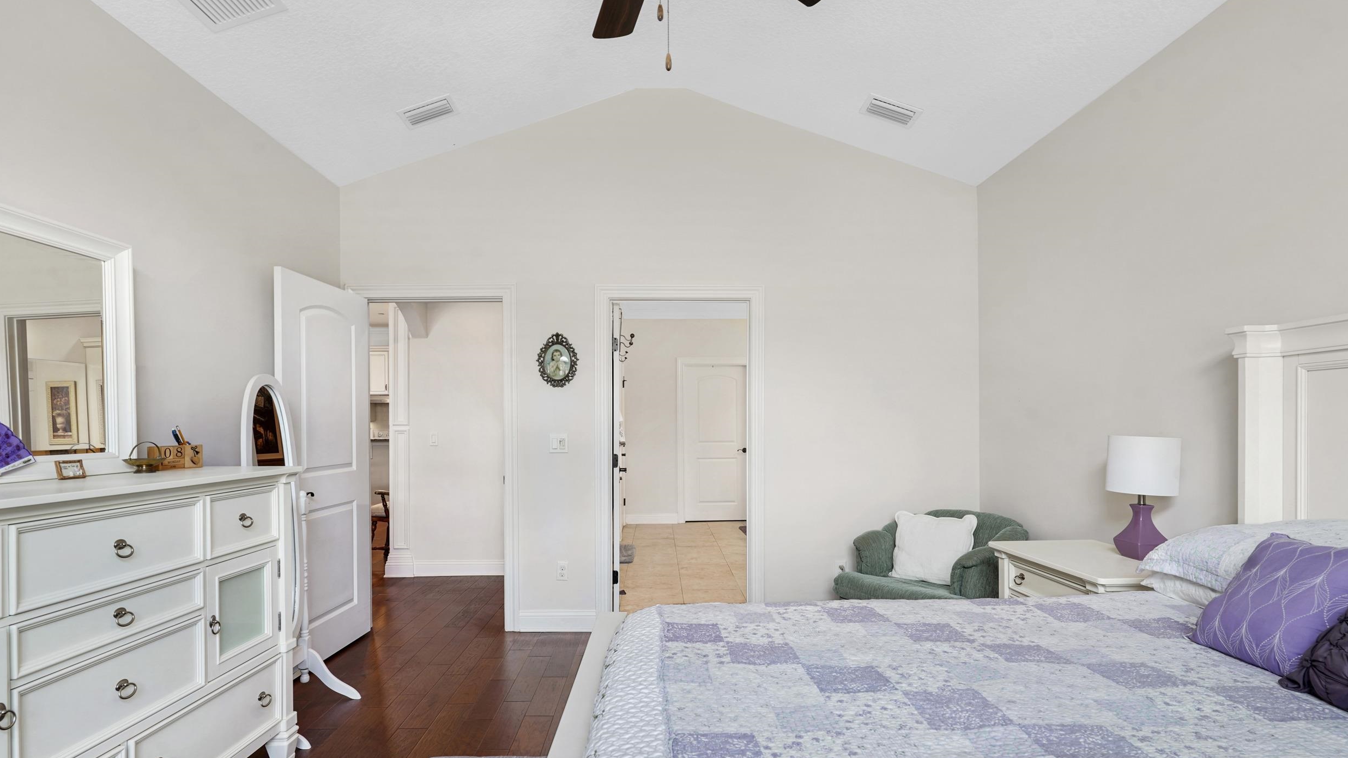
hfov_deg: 92.7
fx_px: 643
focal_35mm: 18
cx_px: 670
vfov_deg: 60.7
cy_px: 442
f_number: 8
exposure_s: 2
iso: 100
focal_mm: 17
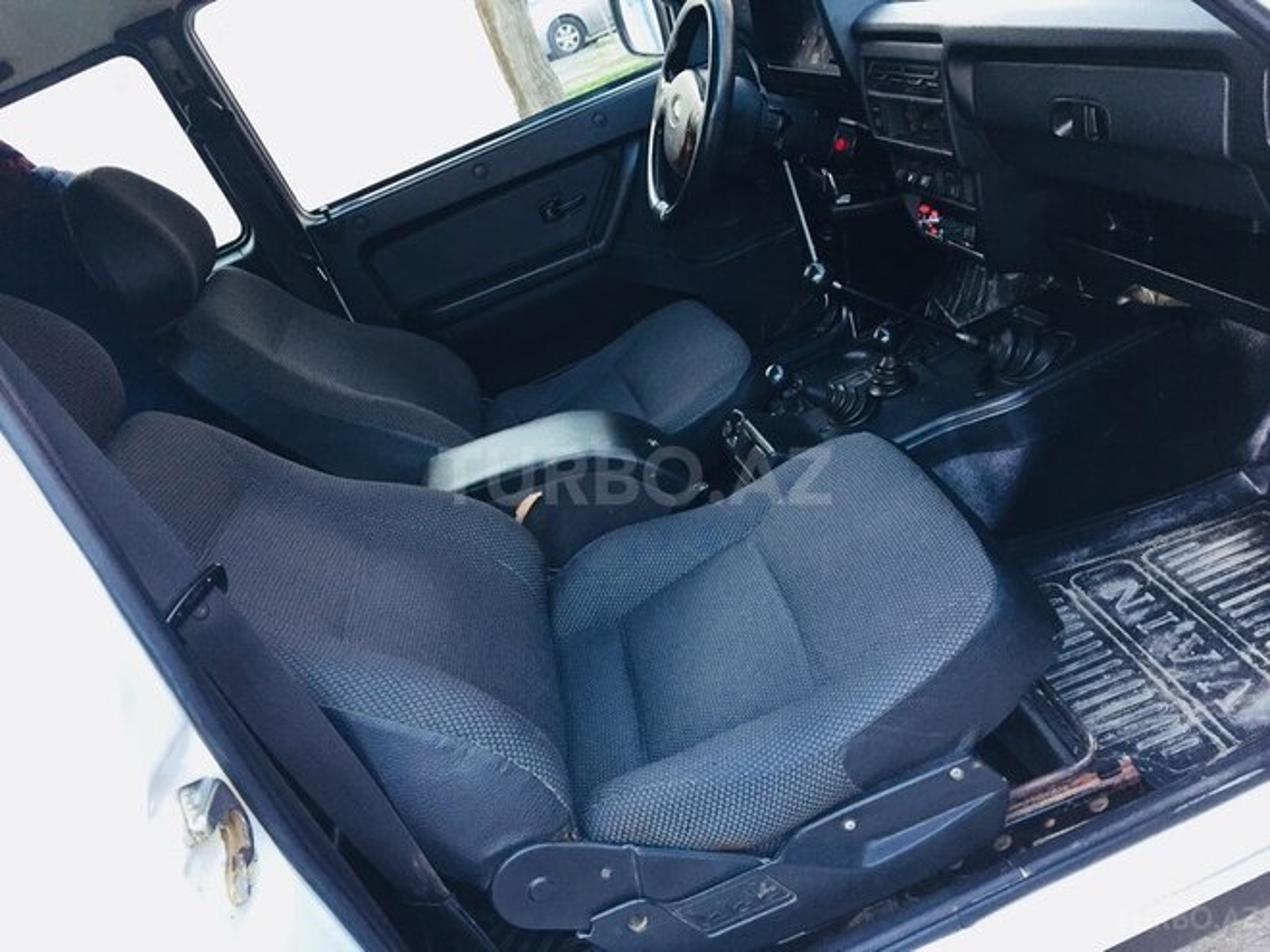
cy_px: 476
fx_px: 1064
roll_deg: +22.6
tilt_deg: -24.9
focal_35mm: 29
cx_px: 635
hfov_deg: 61.7
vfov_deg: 48.2
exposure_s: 1/33
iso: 80
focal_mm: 4.15
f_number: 2.2
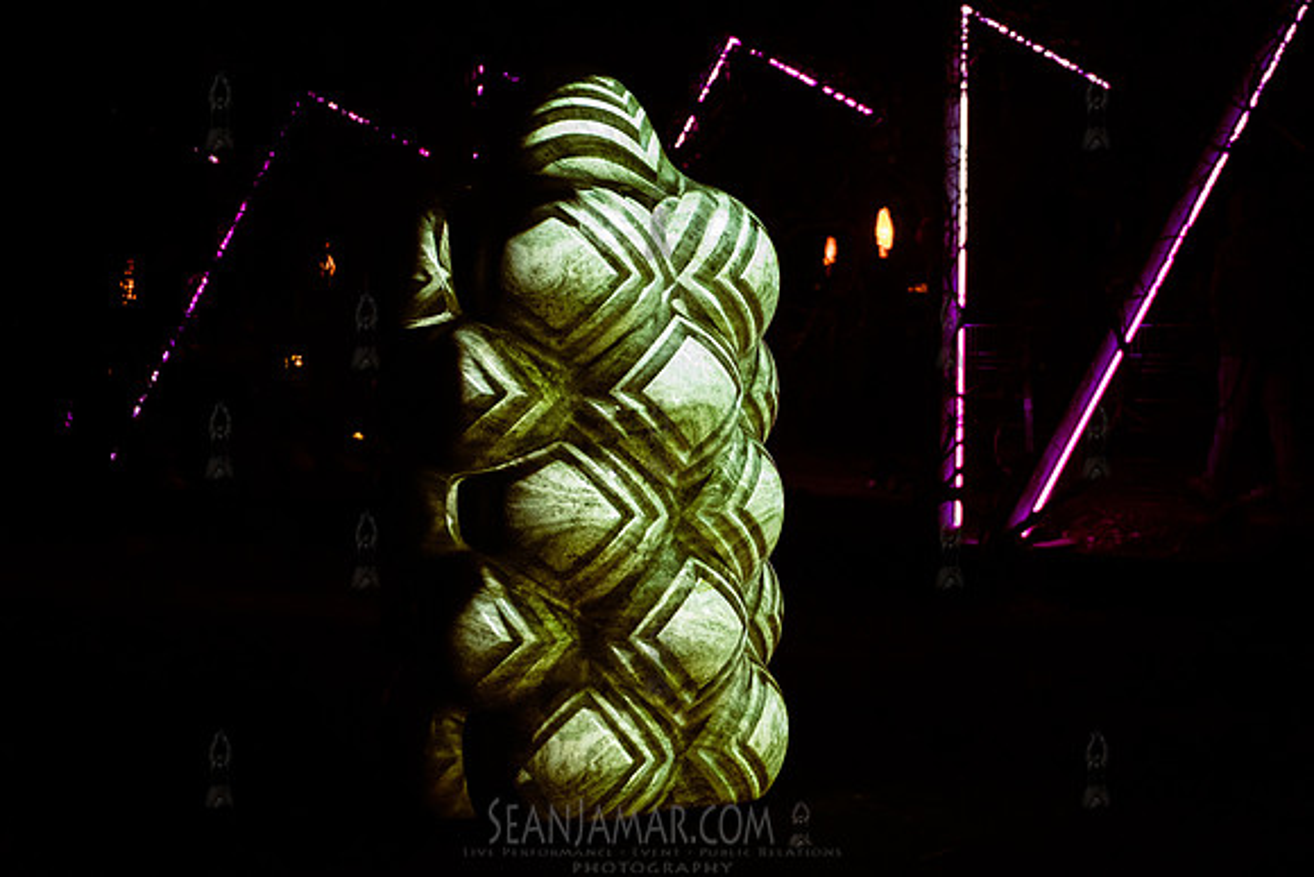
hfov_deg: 22.6
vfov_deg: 15.2
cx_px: 657
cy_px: 438
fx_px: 3286
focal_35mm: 90
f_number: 2.8
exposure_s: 1/100
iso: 10000
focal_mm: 60
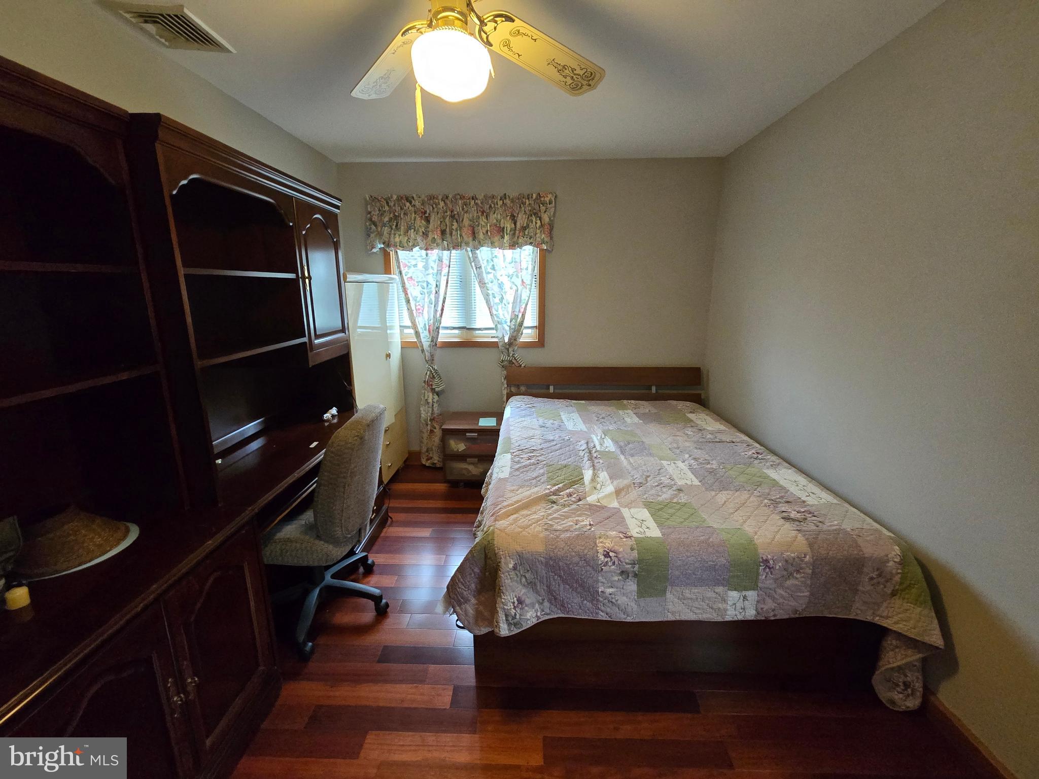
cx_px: 520
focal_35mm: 13
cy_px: 390
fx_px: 390
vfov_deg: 89.9
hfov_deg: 106.2
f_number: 2.2
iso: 800
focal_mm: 2.2
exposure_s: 1/60
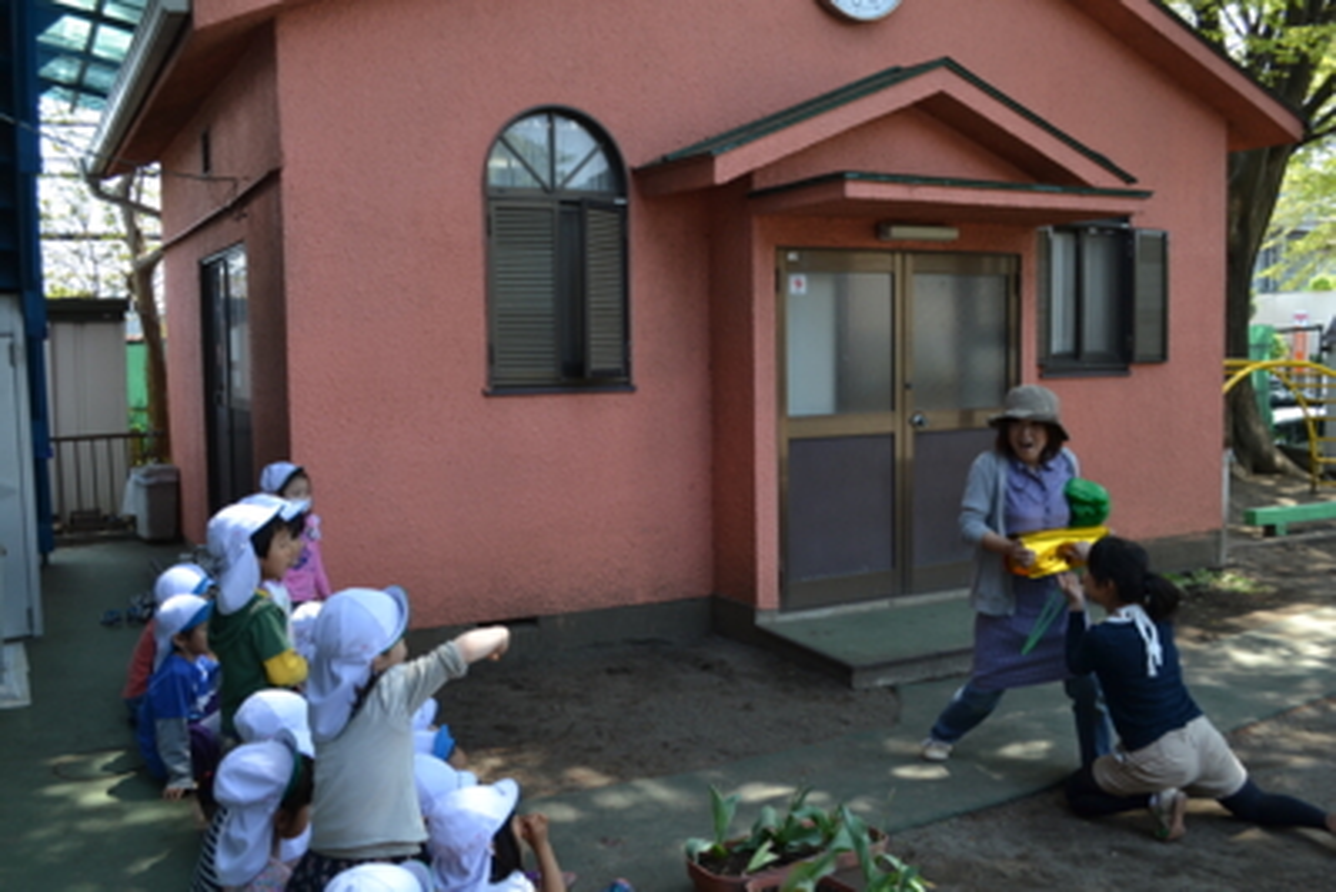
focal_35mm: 33
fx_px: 1225
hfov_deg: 57.2
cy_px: 446
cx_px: 668
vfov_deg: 40.0
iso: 200
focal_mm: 22
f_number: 5.6
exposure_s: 1/125
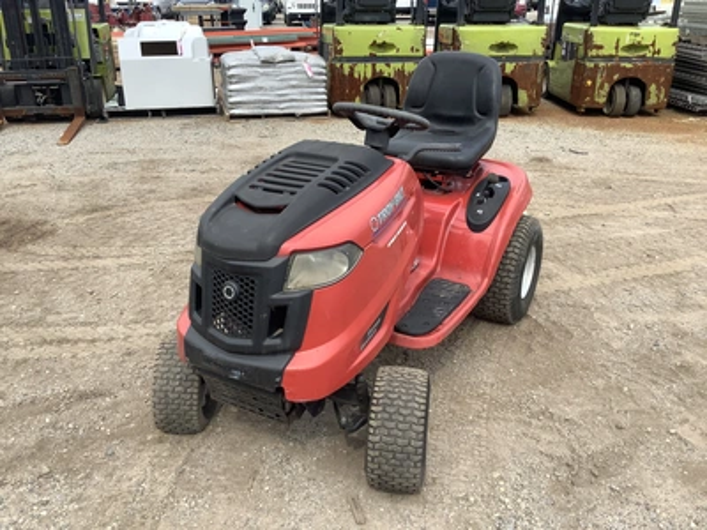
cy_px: 265
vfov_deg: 45.4
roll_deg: +0.2
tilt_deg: -23.2
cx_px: 354
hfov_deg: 58.4
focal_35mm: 31
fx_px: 633
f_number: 2.4
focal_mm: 3.3
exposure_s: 1/590
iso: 25
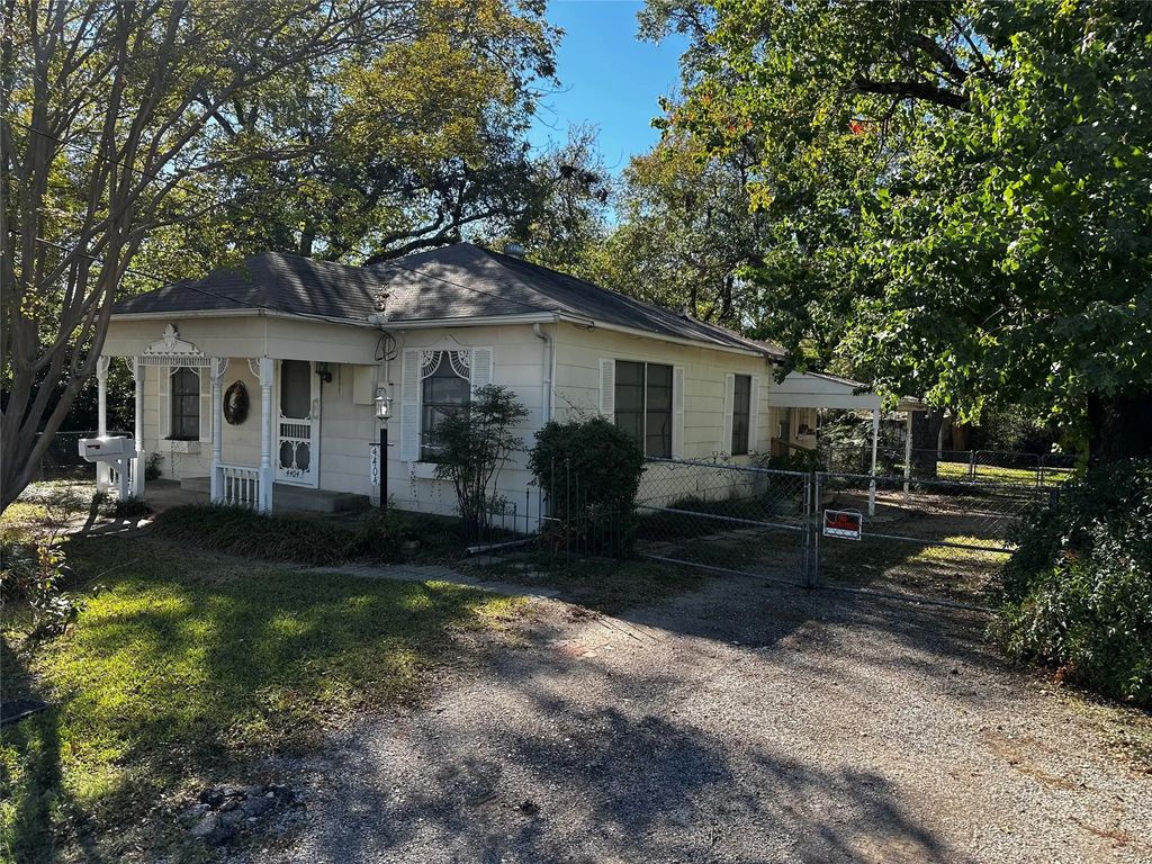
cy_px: 432
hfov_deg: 71.6
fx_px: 799
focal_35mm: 24
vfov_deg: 56.8
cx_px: 576
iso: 80
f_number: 1.78
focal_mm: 6.86
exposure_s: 1/971
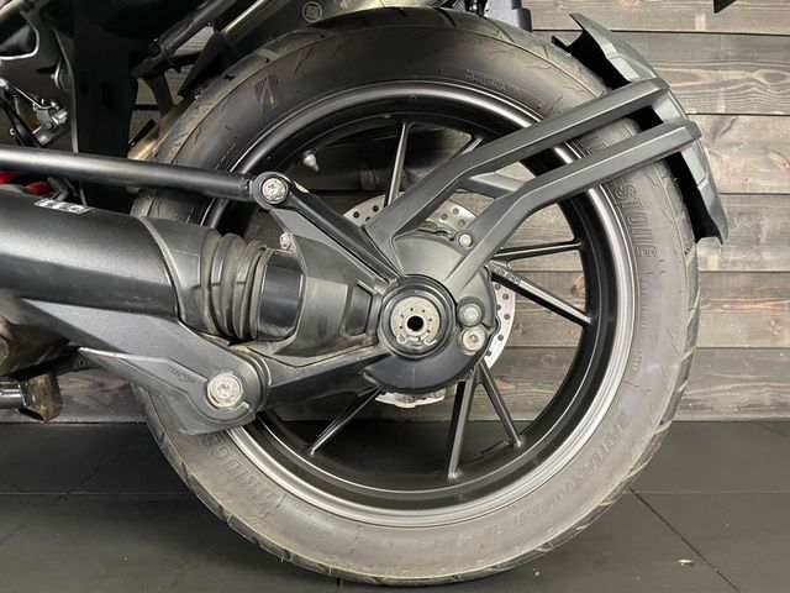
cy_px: 296
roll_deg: -0.9
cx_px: 395
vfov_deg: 53.1
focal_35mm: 26
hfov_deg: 67.3
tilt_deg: -3.0
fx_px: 593
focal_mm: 4.2
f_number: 1.6
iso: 500
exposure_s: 1/33
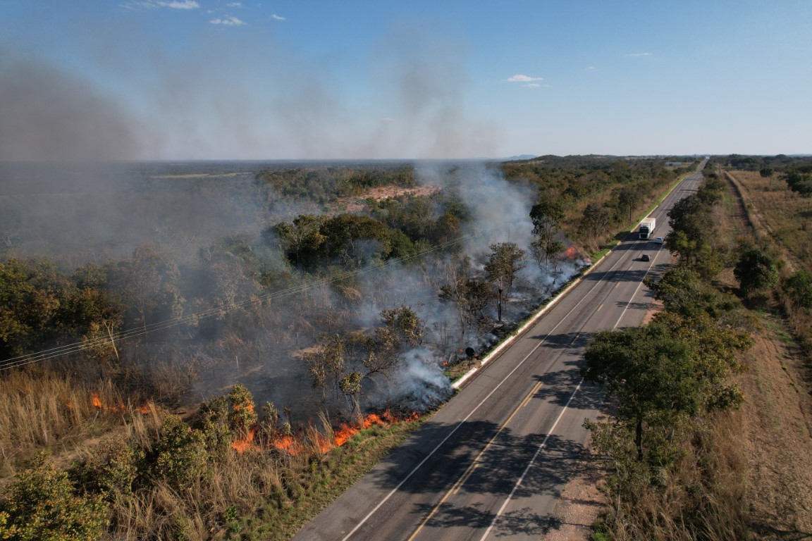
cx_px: 406
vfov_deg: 57.2
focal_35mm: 22
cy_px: 270
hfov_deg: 78.6
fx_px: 496
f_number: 2.8
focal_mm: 8.38
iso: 110
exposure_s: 1/320
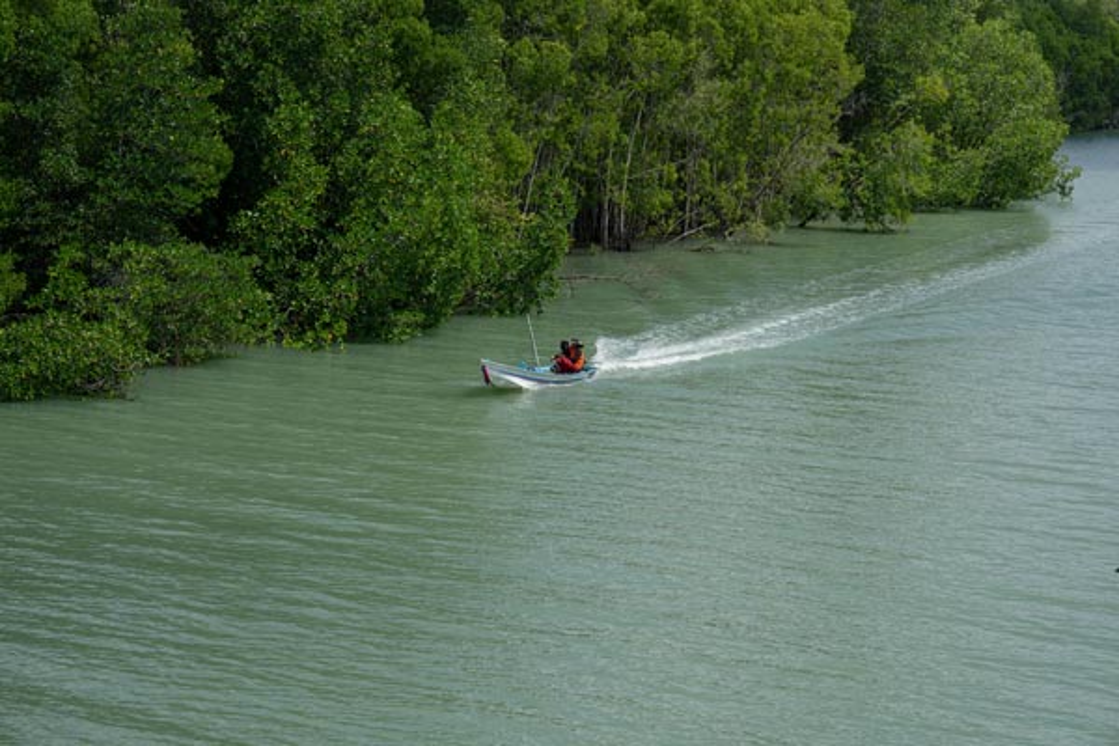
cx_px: 560
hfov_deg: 23.9
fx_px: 2642
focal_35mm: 85
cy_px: 373
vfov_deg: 16.1
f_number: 7.1
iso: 250
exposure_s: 1/1000
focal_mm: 85
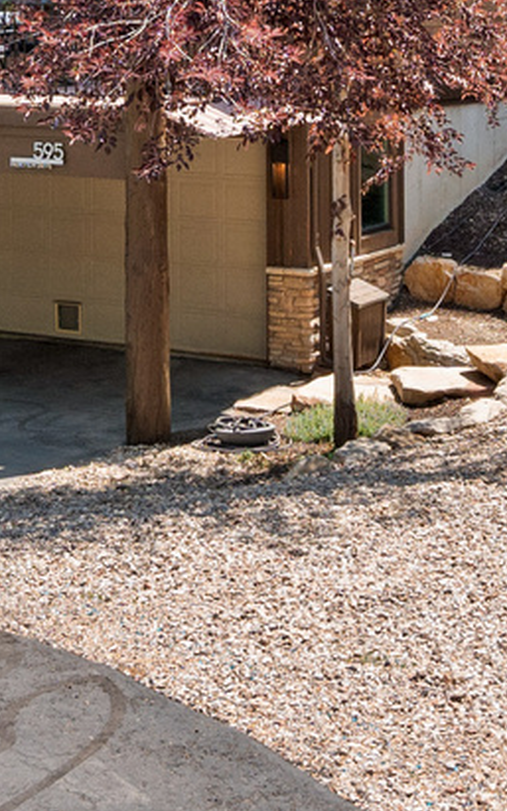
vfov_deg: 27.0
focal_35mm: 71
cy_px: -40
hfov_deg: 18.4
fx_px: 1569
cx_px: 249
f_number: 7.1
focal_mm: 14
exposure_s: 1/400
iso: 400
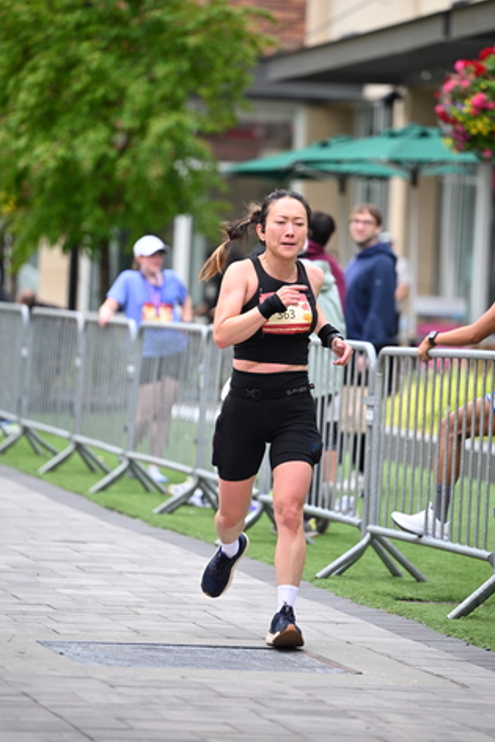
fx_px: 4080
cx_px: 260
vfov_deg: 10.4
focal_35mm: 198
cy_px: 316
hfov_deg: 6.9
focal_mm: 170
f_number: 2.8
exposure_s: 1/2000
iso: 640
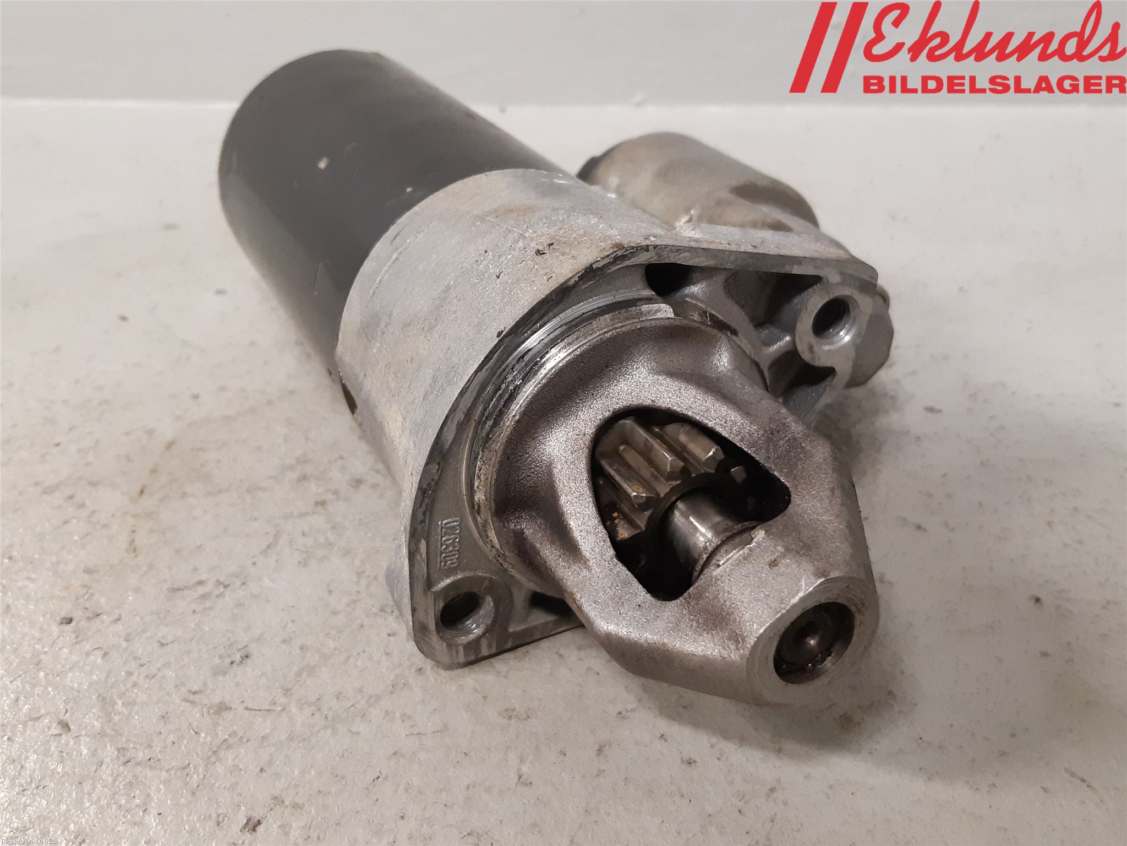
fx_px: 846
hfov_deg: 67.3
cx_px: 564
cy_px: 423
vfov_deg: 53.1
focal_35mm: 26
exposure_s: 1/50
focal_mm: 3.93
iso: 250
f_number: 1.7
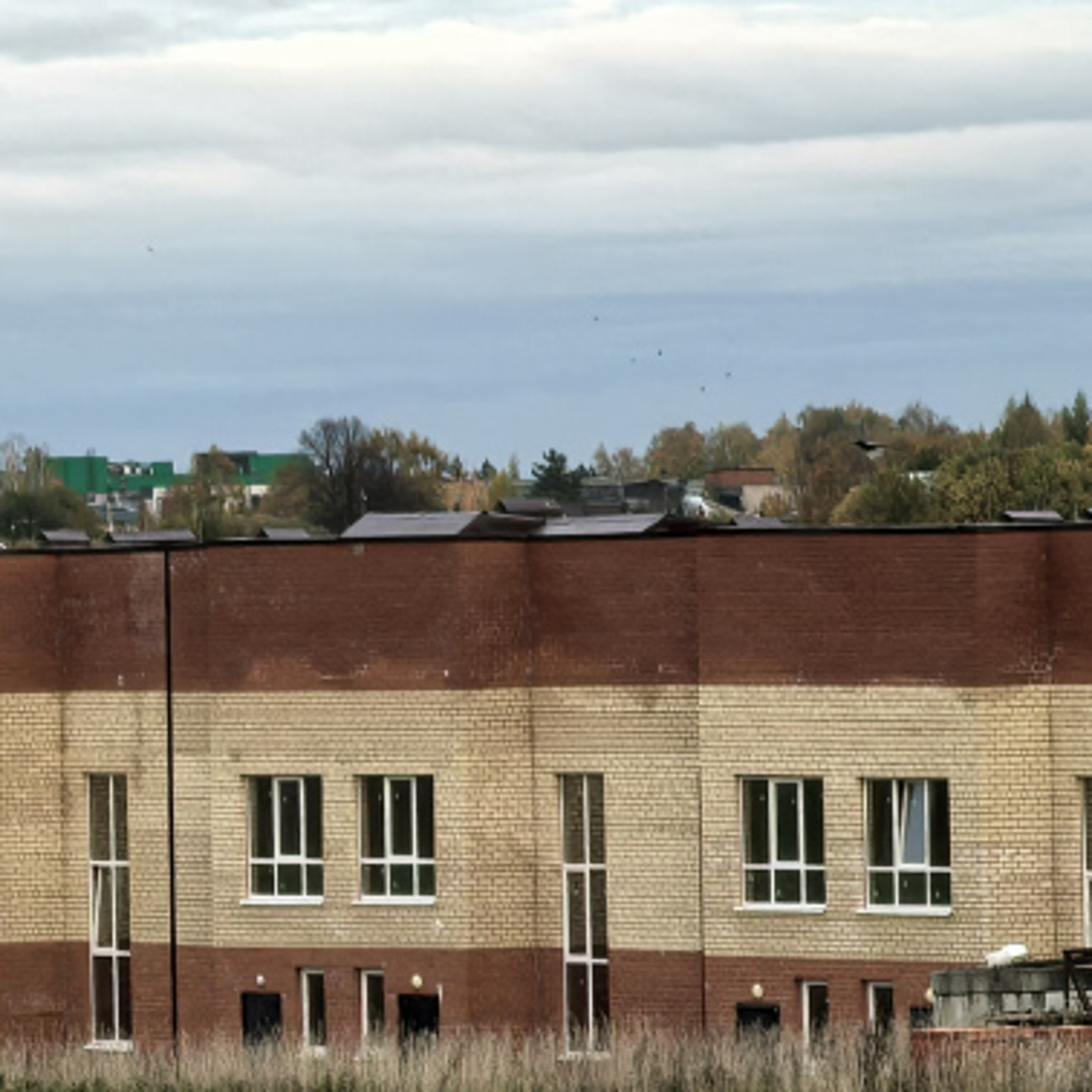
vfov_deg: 4.3
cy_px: 273
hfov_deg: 4.3
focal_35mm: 410
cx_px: -156
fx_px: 14633
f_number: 3.4
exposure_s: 1/100
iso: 64
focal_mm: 14.46
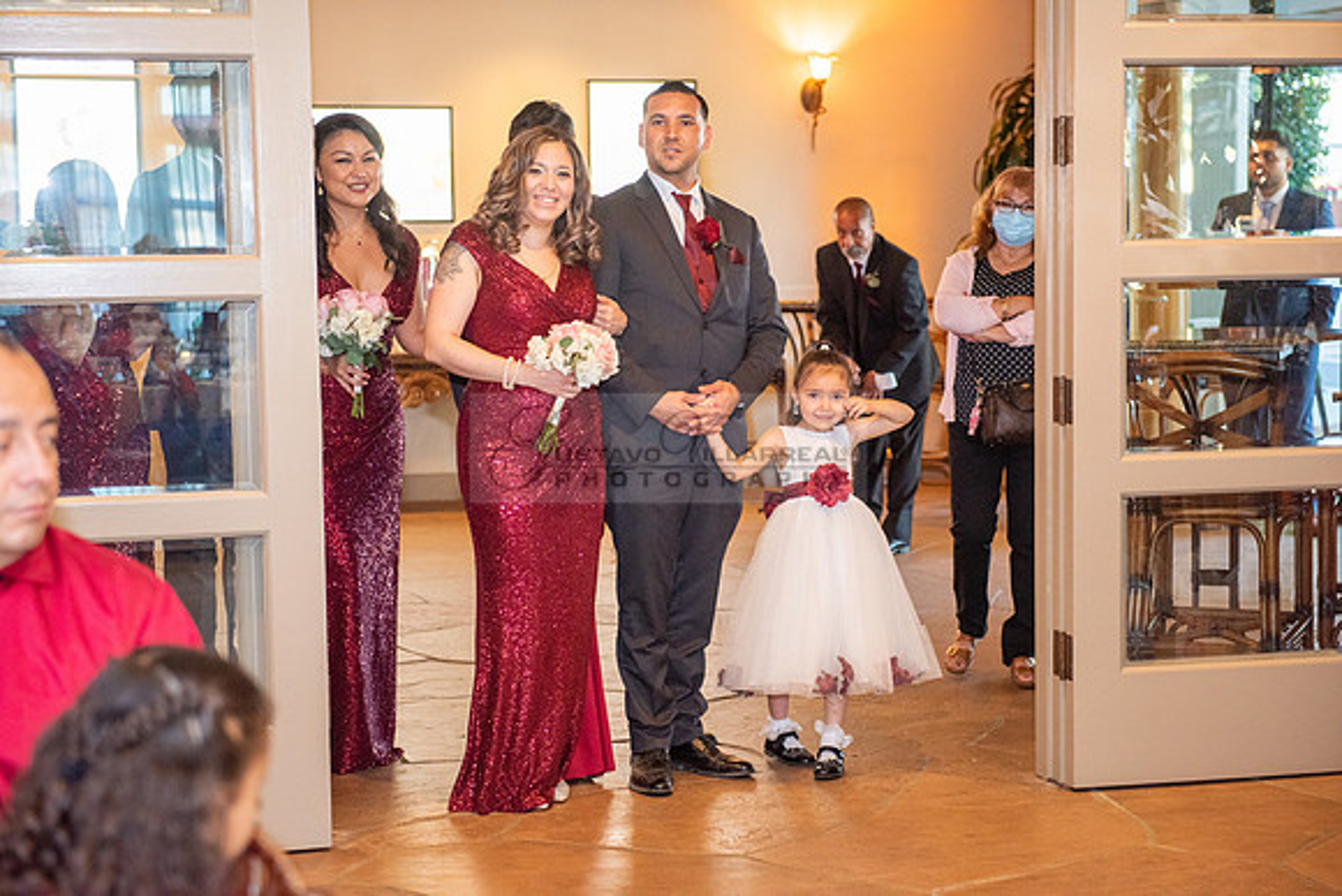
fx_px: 2461
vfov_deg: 20.6
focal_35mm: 66
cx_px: 671
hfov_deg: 30.5
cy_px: 448
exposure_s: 1/125
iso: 1600
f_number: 3.5
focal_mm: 66
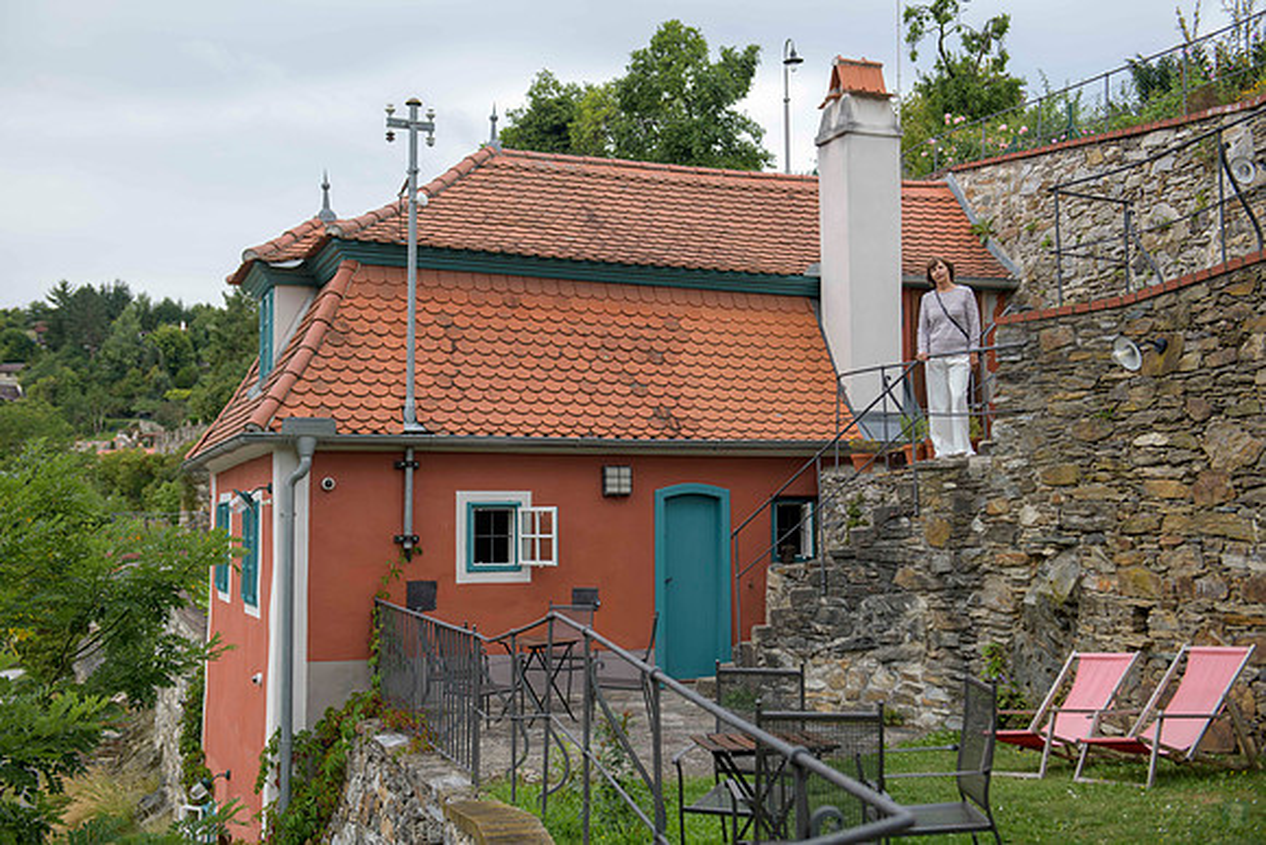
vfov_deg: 30.5
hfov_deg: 44.5
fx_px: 1548
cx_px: 633
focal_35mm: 44
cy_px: 422
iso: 80
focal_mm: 44
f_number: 4.5
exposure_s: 1/100
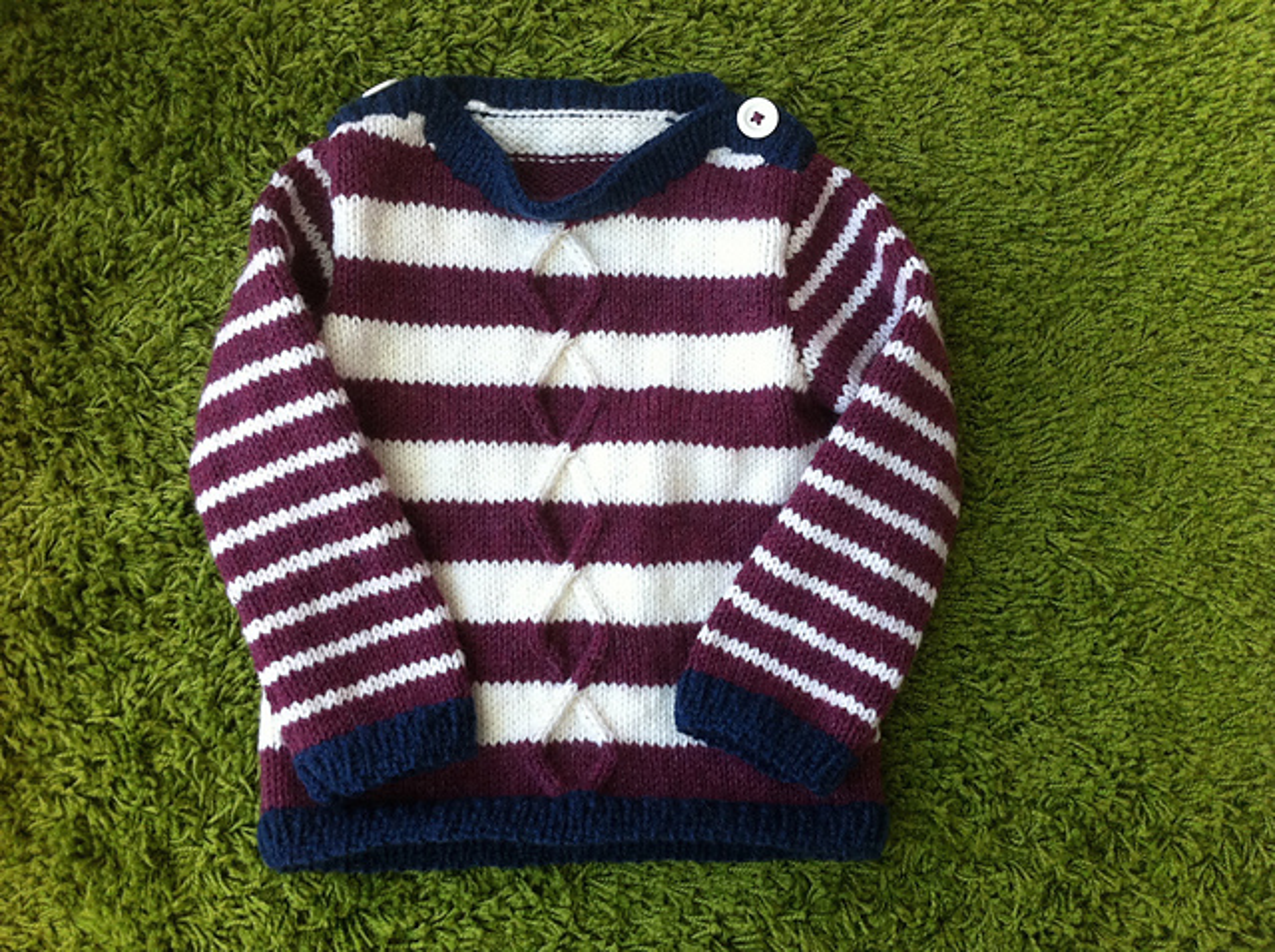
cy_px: 476
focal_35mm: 35
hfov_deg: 52.7
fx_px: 1287
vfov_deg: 40.6
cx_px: 638
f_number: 2.8
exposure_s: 1/120
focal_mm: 3.85
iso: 125
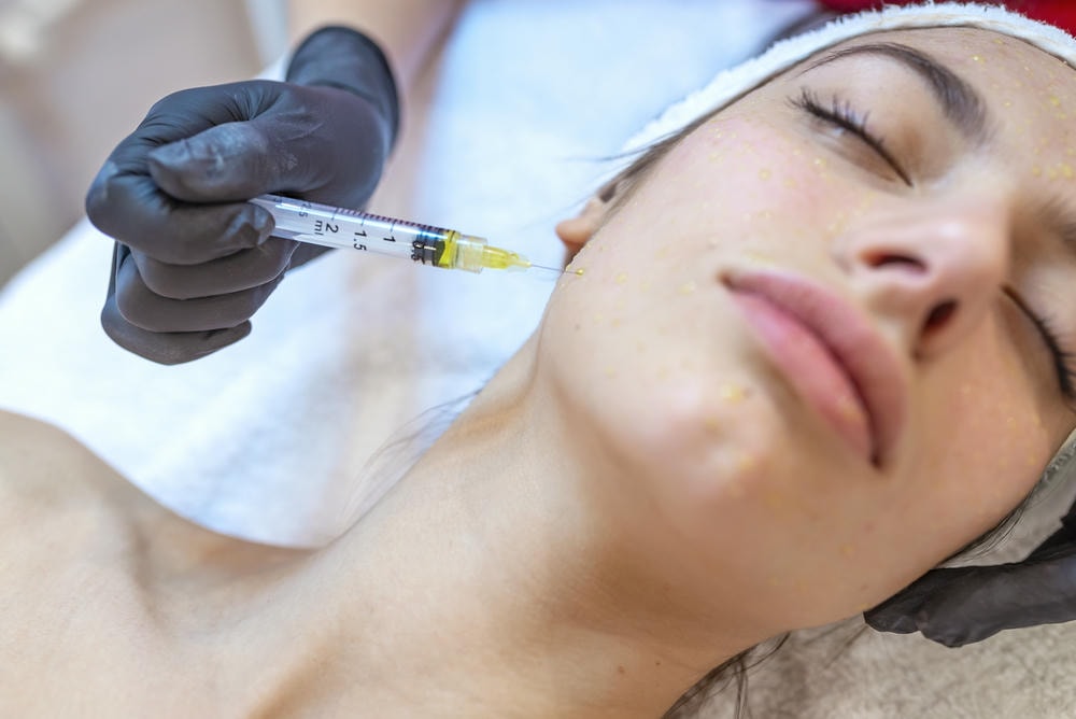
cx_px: 538
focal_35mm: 35
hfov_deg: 54.4
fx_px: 1047
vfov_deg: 37.9
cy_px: 360
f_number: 3.2
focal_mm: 35
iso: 400
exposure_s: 1/125
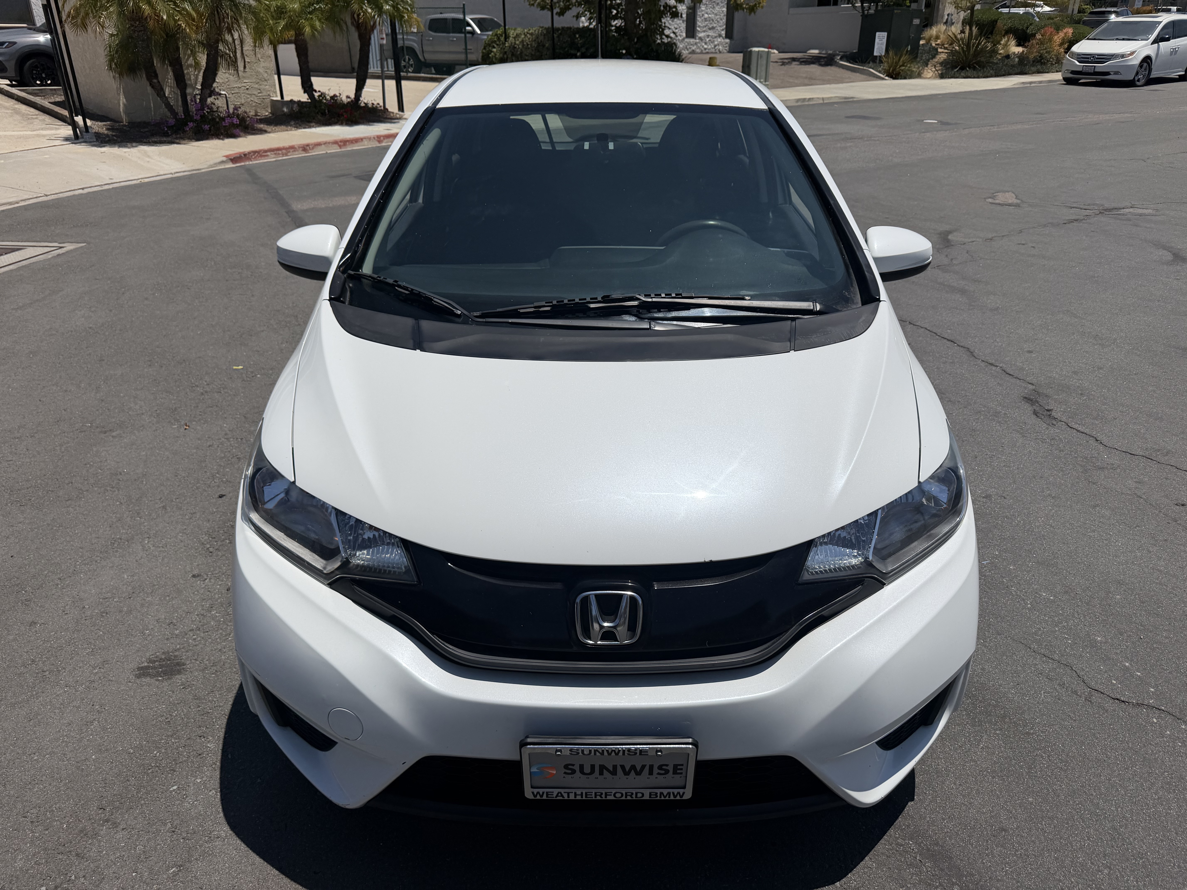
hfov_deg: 71.6
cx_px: 594
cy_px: 445
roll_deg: +0.7
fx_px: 823
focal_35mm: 24
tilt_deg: -24.5
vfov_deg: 56.8
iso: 80
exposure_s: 1/17544
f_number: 1.78
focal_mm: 6.76
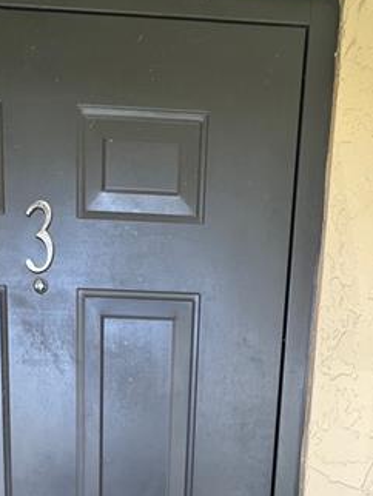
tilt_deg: -10.6
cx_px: 162
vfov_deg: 47.8
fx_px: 445
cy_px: 501
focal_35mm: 31
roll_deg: -1.7
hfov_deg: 45.4
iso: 40
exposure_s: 1/99
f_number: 1.8
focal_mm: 1.57
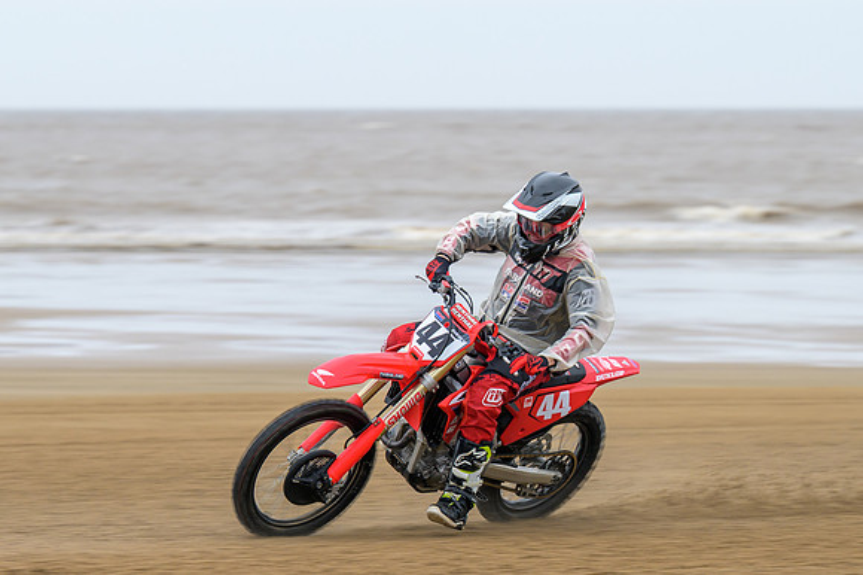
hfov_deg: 8.5
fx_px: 5817
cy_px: 352
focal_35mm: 243
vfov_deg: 5.7
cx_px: 354
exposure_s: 1/320
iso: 160
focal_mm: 120
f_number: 4
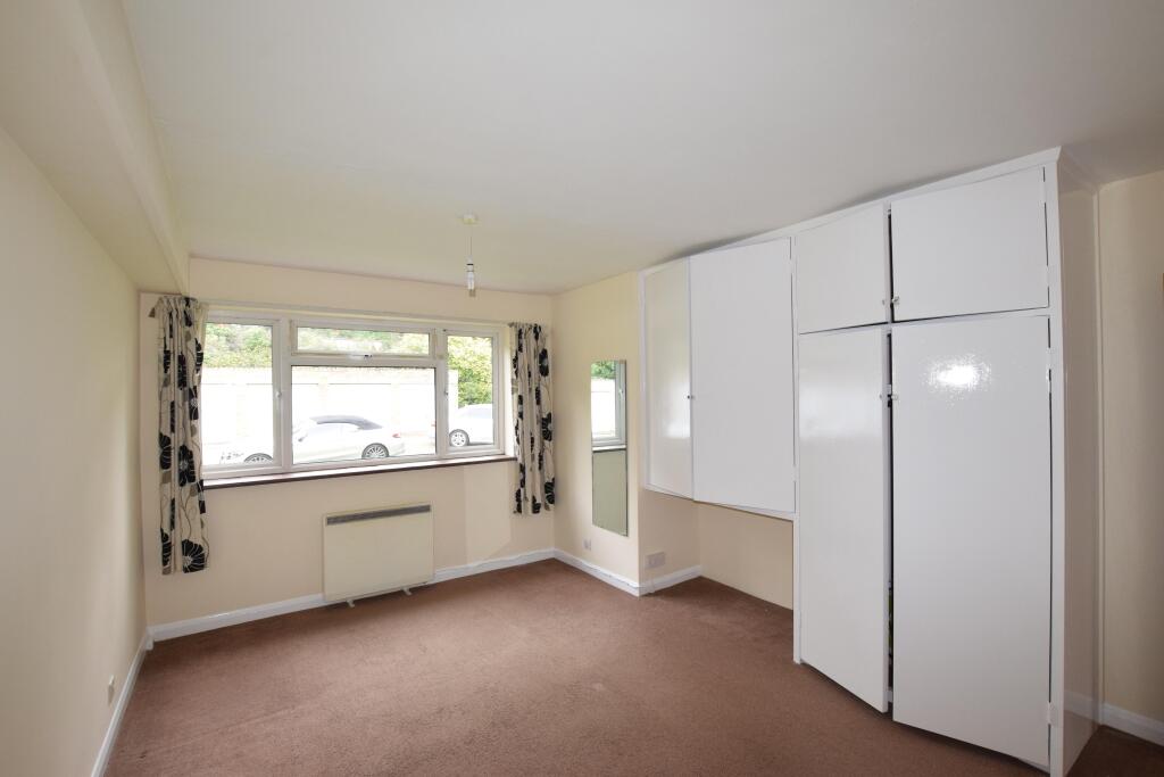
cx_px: 582
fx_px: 485
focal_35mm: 15
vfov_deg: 77.3
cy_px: 388
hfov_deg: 100.4
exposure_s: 1/60
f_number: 8
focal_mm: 10
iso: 1250
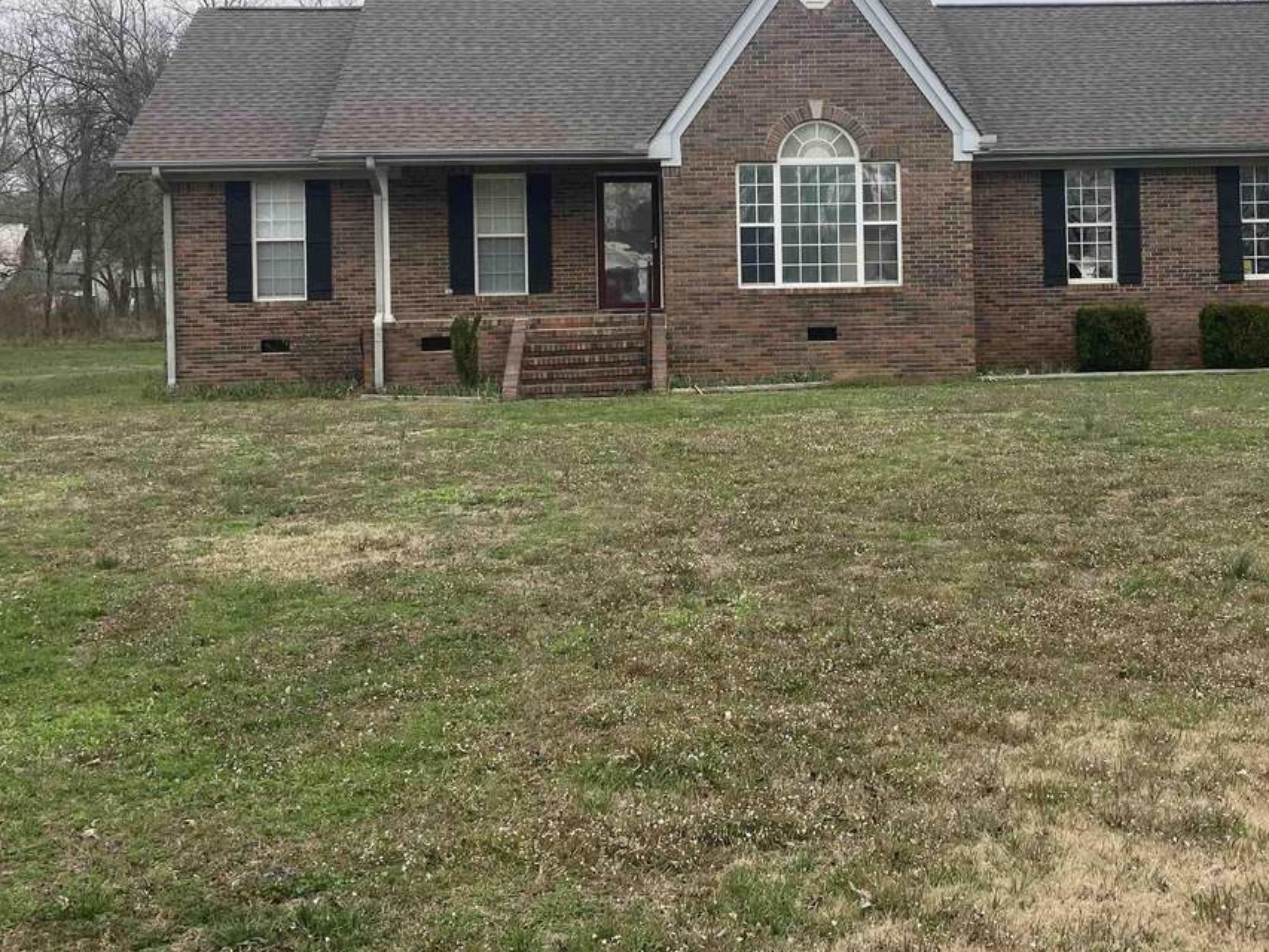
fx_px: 1540
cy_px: 278
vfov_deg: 33.9
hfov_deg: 44.5
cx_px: 783
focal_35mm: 42
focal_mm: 3.99
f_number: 1.8
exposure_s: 1/738
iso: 20
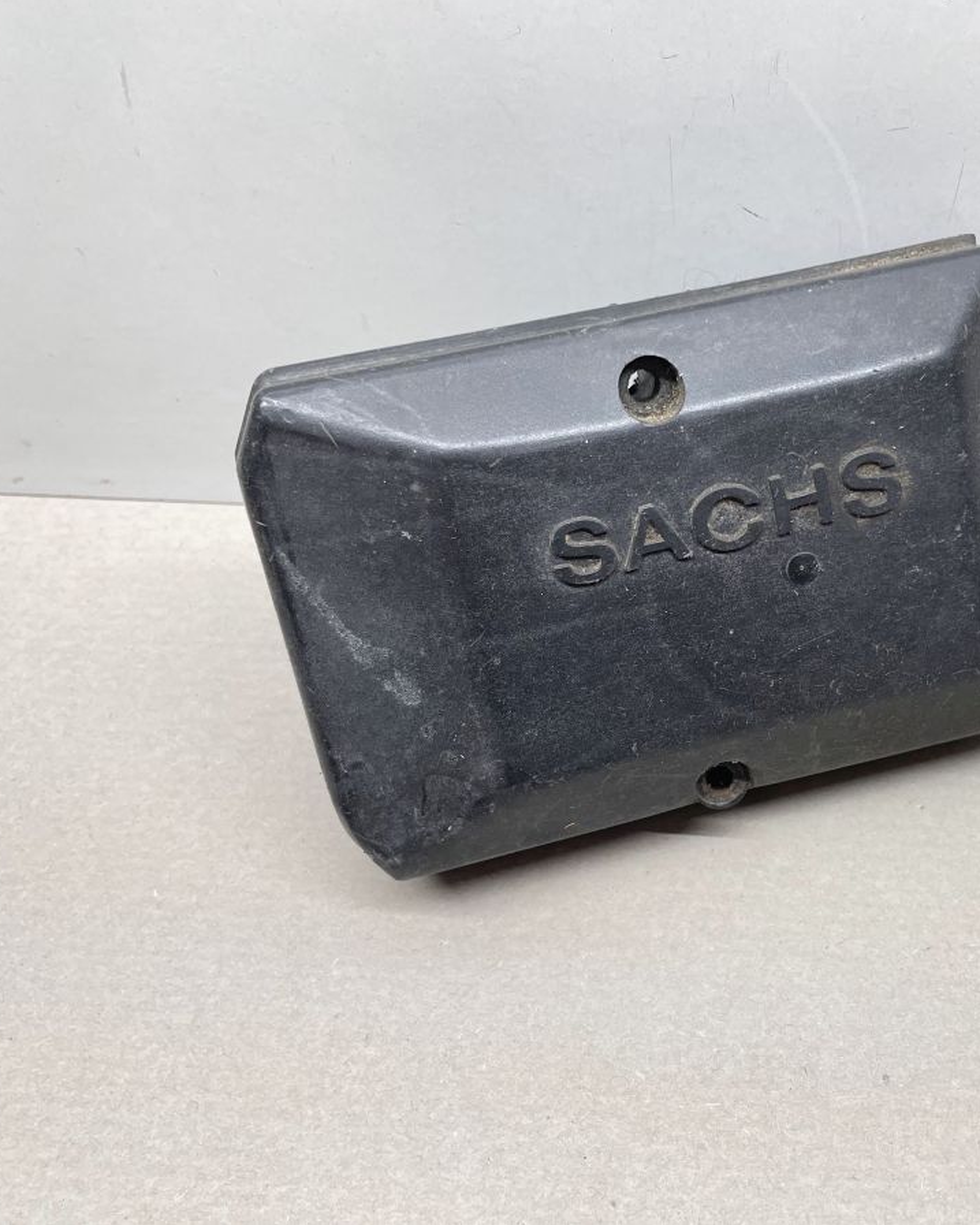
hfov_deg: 42.3
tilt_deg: -50.7
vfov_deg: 52.8
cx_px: 712
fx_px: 1232
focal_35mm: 34
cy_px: 611
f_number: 1.6
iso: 80
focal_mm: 4.2
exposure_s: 1/100
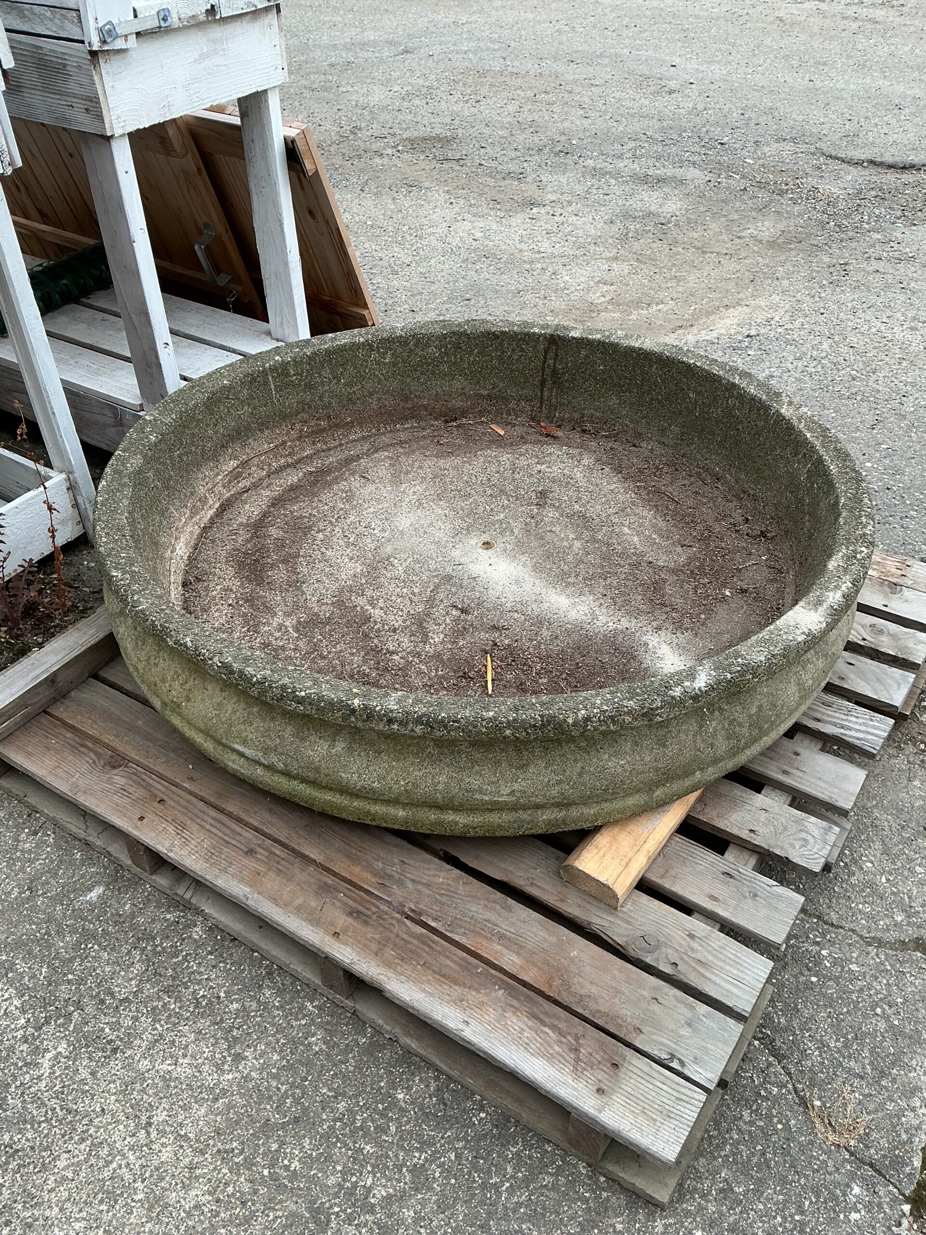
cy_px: 618
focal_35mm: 29
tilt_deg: -39.6
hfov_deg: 48.2
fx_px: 1034
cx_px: 463
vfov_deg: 61.7
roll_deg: +3.4
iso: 25
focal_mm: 3
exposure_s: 1/120
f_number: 1.8
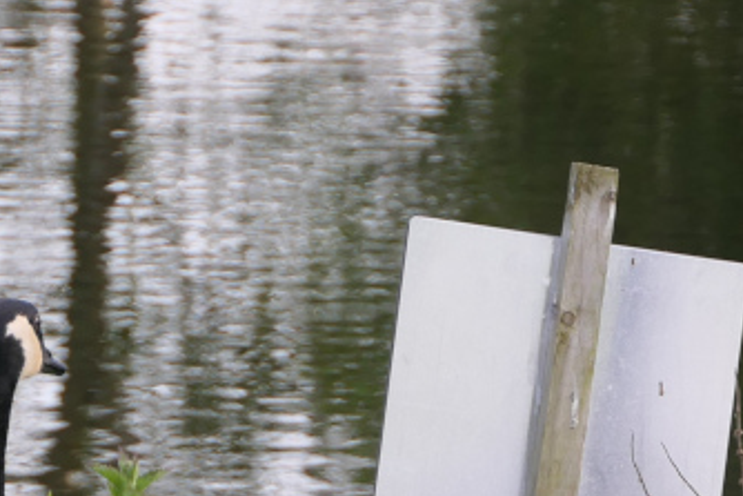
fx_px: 12656
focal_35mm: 613
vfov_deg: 2.2
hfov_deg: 3.4
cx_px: 478
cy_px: 324
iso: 200
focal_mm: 72.9
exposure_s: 1/250
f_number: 4.3
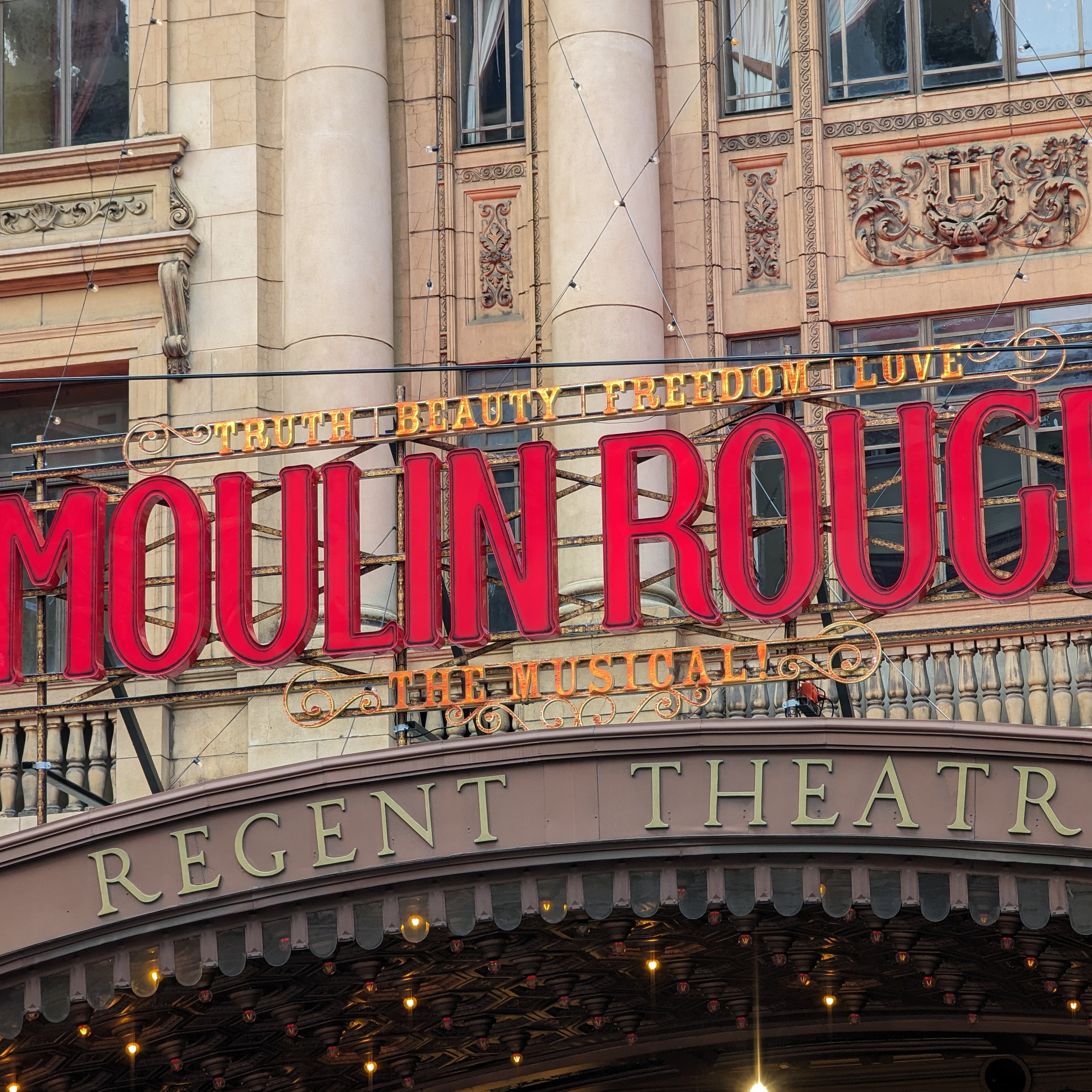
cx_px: 607
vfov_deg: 14.0
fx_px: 4461
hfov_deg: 14.0
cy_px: 546
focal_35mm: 125
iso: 50
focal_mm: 19
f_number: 3.5
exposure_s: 1/102
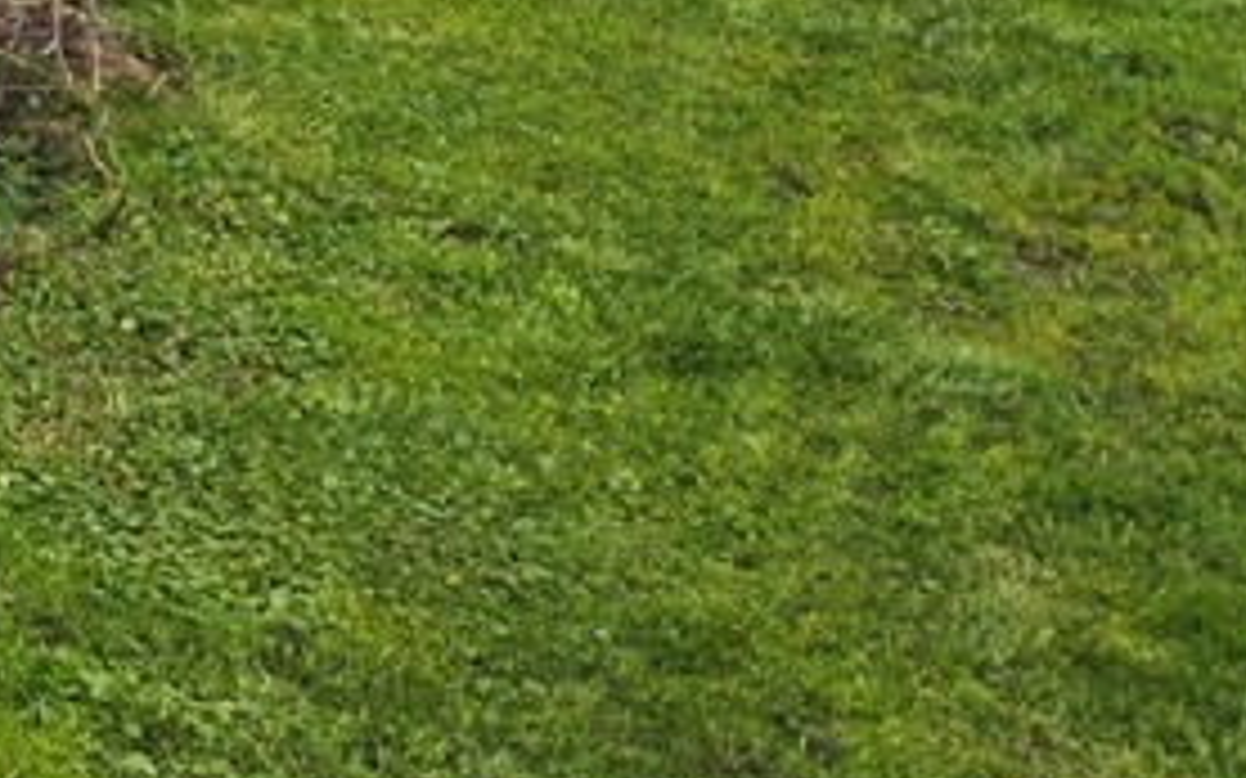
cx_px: -994
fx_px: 3056
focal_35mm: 90
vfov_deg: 12.8
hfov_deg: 18.2
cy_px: -738
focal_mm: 5.4
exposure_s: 1/1663
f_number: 1.8
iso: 25
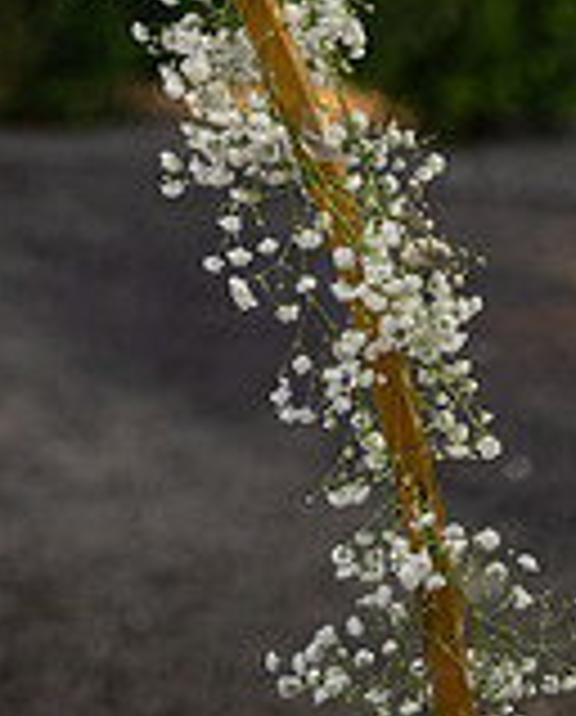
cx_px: 191
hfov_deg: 12.2
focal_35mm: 127
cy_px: -198
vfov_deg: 14.5
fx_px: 2696
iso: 1600
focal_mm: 48
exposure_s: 1/80
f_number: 2.8
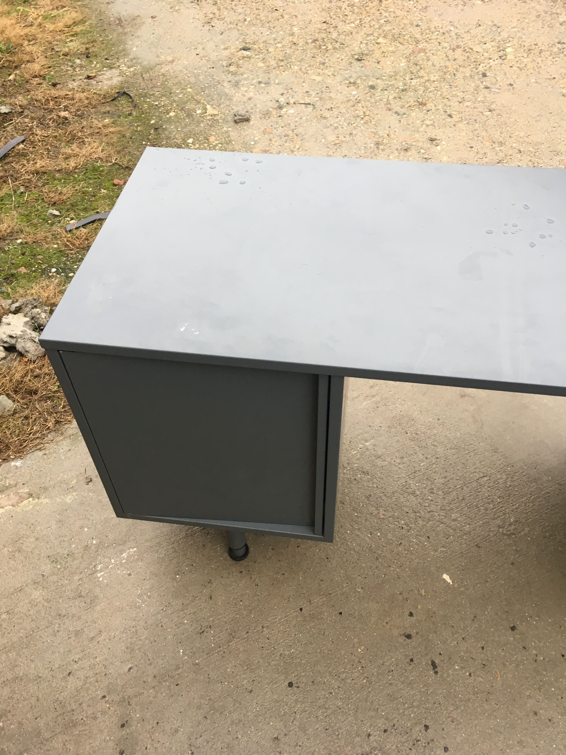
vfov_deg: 61.7
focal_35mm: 29
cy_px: 378
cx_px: 283
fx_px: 632
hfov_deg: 48.2
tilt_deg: -49.2
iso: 64
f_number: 2.2
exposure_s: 1/33
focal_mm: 4.15
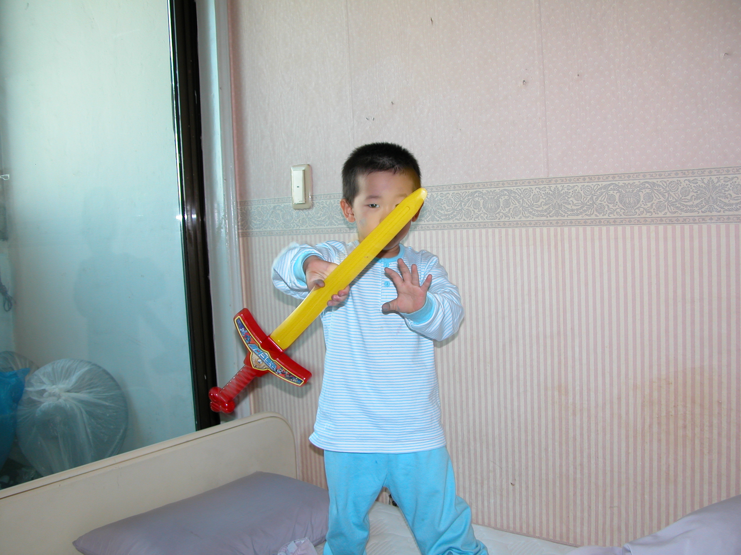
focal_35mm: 34
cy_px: 278
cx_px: 370
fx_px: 728
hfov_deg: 54.0
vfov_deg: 41.8
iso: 100
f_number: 2.8
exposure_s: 1/30
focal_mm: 8.9
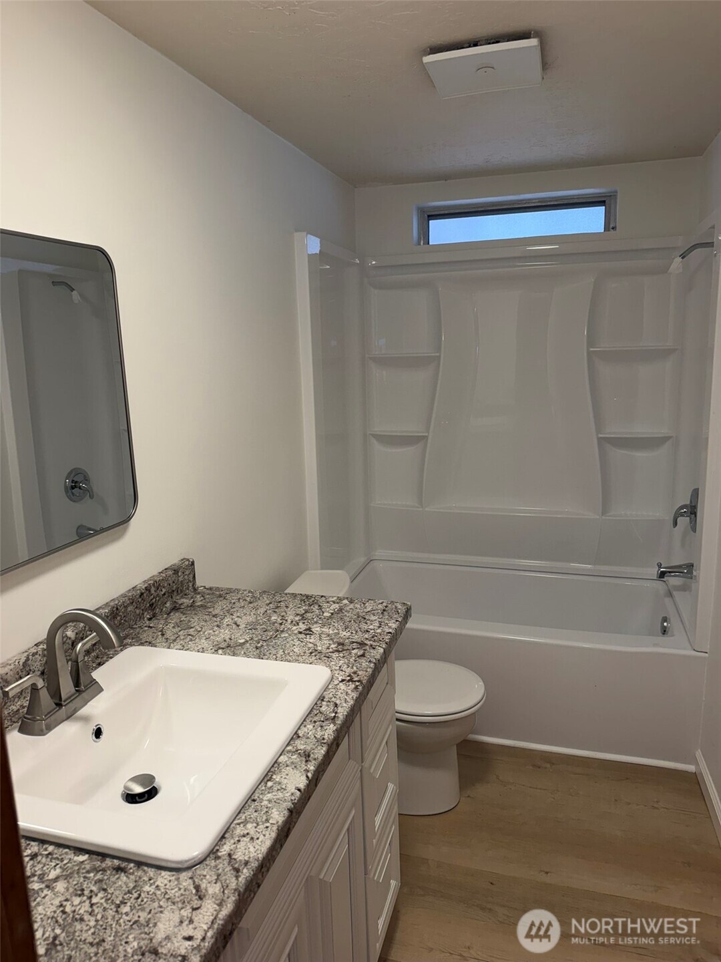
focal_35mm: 24
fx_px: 667
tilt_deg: -11.5
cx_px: 360
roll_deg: +1.6
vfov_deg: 71.6
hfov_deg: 56.8
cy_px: 481
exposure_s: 1/120
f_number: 1.78
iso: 125
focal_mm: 6.76
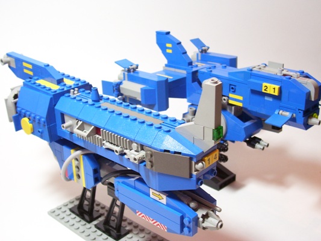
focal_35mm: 42
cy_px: 120
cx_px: 160
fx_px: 390
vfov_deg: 34.4
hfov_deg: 44.8
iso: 160
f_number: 3
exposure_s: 1/15
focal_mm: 7
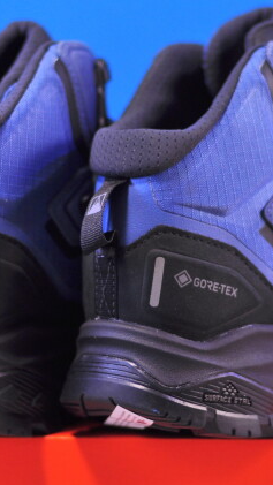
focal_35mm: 149
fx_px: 1916
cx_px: 162
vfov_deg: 14.4
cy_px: 186
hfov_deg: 8.1
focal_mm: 50
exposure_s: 1/320
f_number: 2
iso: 250
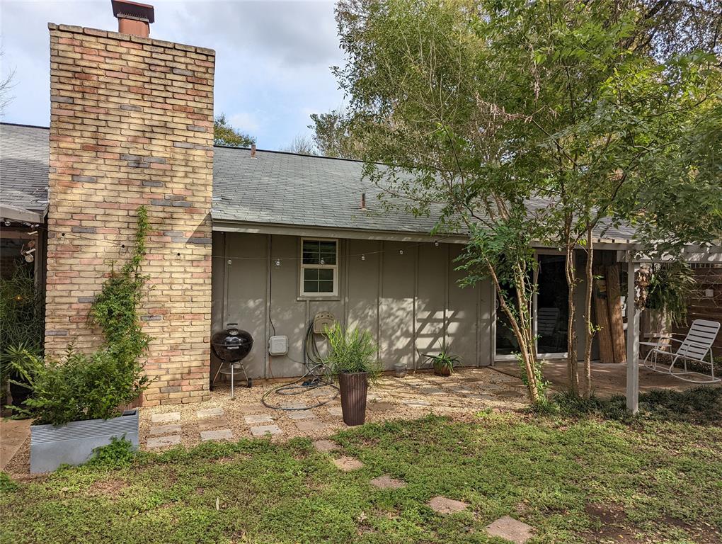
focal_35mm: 24
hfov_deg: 71.5
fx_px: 501
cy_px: 272
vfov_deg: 56.9
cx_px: 361
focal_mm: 6.81
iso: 42
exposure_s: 1/1332
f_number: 1.85
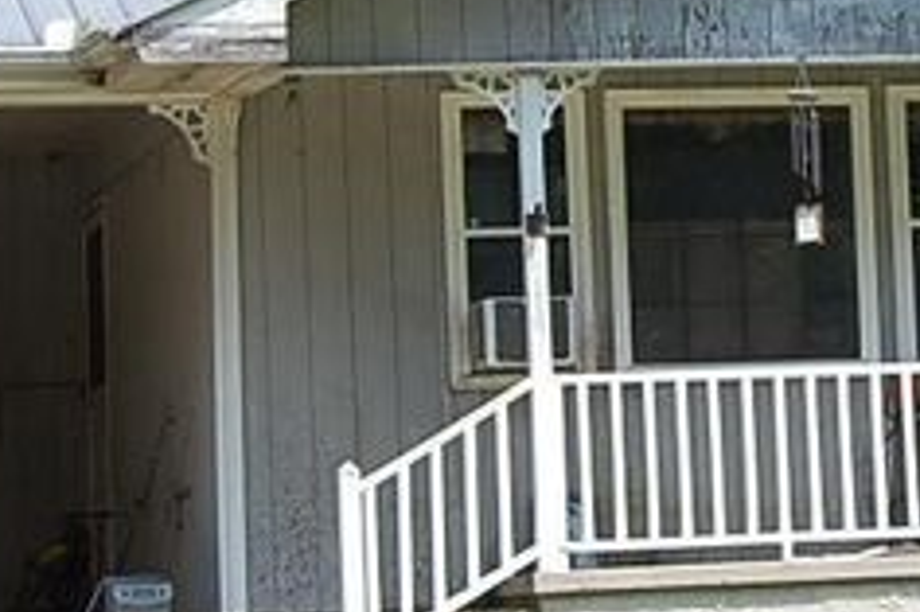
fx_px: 4980
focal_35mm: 195
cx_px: 877
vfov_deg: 7.0
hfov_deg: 10.5
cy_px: 142
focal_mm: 30
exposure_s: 1/320
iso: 200
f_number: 9
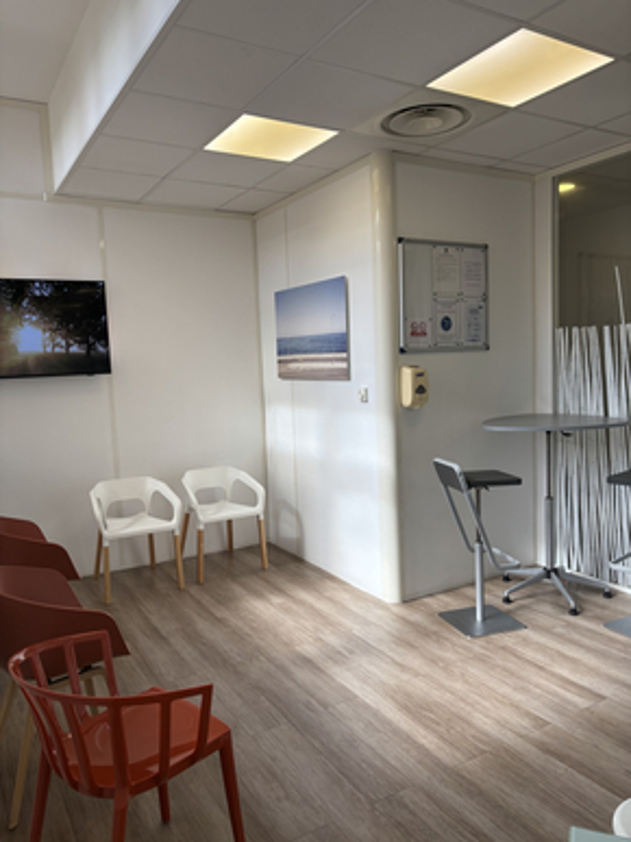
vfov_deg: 67.3
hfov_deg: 53.0
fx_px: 632
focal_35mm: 26
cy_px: 421
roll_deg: +1.0
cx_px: 316
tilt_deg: -6.2
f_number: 1.6
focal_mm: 5.96
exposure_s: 1/446
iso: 50
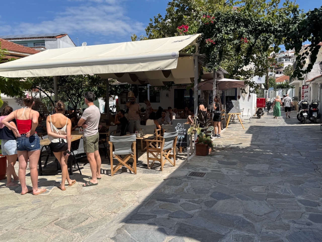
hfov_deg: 71.6
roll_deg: +1.1
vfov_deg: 56.8
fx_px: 223
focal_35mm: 24
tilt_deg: -7.1
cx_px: 161
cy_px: 121
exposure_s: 1/4950
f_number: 1.78
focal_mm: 6.76
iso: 80
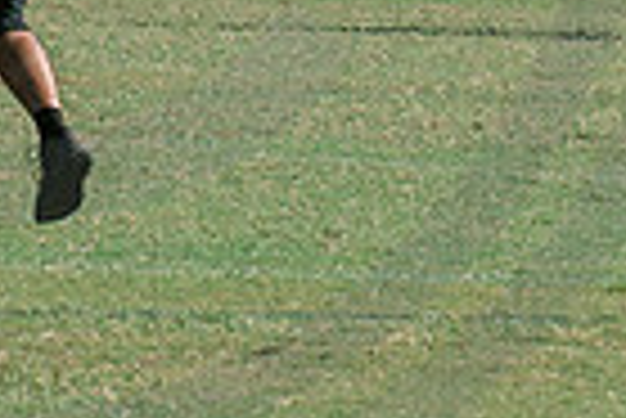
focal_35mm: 742
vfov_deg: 1.9
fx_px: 12916
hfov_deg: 2.8
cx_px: -520
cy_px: -502
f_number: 5.6
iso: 250
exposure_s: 1/1000
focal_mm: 70
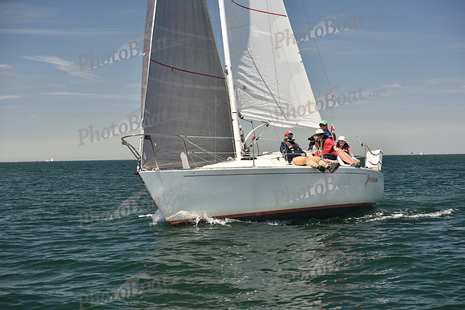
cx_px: 232
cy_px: 155
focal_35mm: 70
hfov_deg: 28.8
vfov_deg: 19.5
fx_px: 904
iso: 250
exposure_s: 1/640
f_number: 5
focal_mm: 70
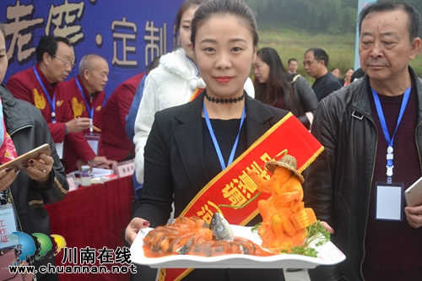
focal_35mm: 42
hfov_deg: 46.4
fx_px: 492
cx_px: 211
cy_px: 140
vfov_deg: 31.9
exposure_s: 1/125
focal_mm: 28
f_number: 5.6
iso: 360
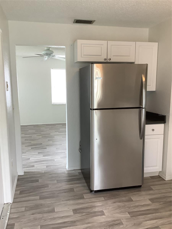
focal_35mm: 31
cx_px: 86
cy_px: 114
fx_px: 205
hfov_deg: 45.4
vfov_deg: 58.4
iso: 100
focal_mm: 3.3
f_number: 2.4
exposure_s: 1/60
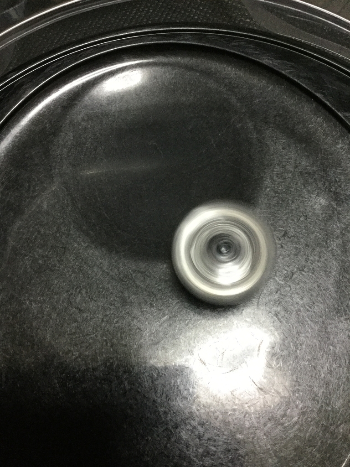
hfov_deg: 45.4
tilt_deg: -73.8
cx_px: 175
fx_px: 418
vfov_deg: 58.4
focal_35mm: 31
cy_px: 234
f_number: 2.4
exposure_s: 1/30
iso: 200
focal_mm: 3.3
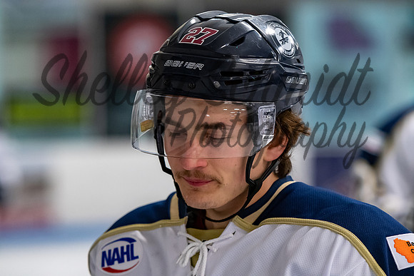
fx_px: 2588
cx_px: 207
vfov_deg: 6.1
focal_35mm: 225
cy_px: 138
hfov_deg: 9.1
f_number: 3.2
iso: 2500
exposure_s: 1/800
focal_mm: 150
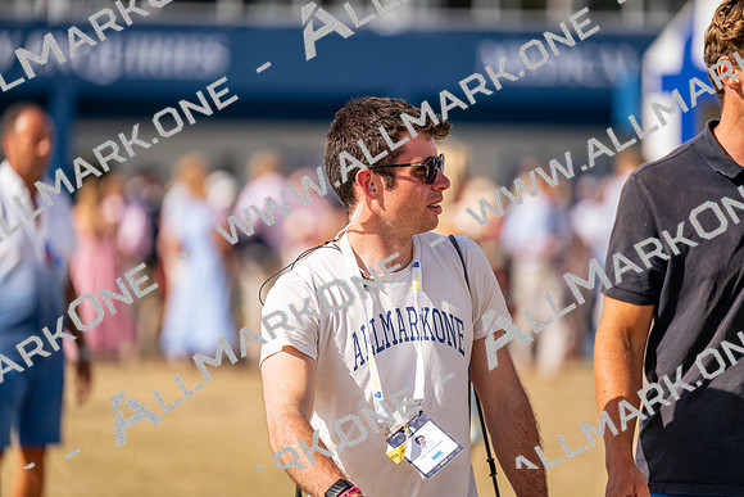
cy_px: 248
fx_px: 4134
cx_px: 372
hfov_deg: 10.3
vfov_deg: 6.9
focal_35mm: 200
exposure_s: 1/2500
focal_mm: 200
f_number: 2.8
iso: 125
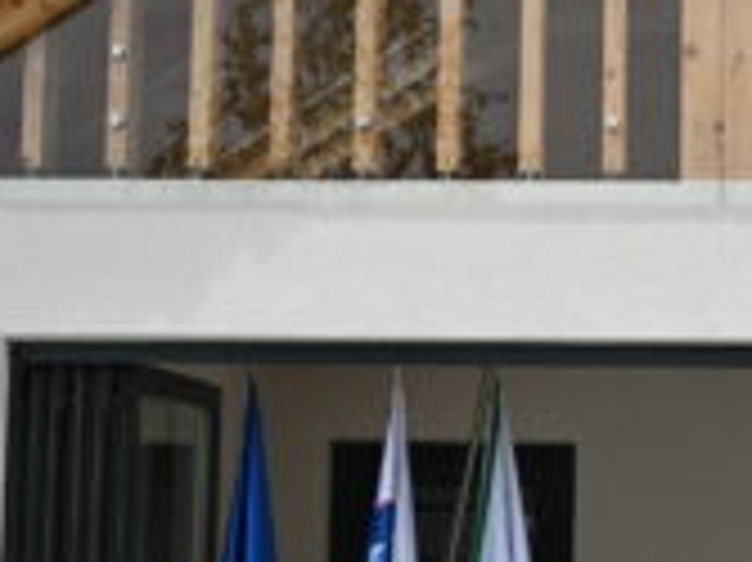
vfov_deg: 12.1
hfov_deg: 16.0
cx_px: 671
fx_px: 2648
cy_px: 335
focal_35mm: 122
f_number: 7.1
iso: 100
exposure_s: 1/400
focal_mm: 30.5
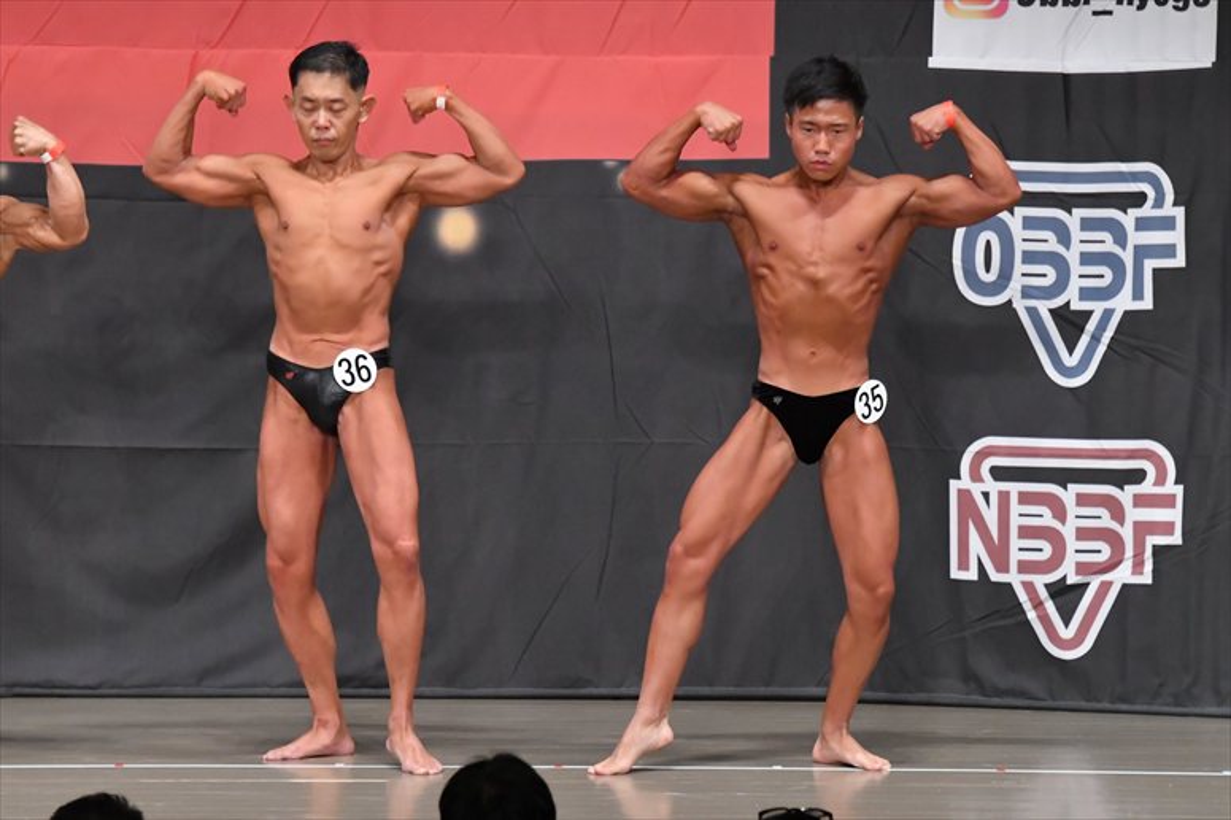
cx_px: 616
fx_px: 8203
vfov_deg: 5.7
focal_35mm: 240
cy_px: 410
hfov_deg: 8.6
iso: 6400
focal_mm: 160
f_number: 5.6
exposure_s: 1/400
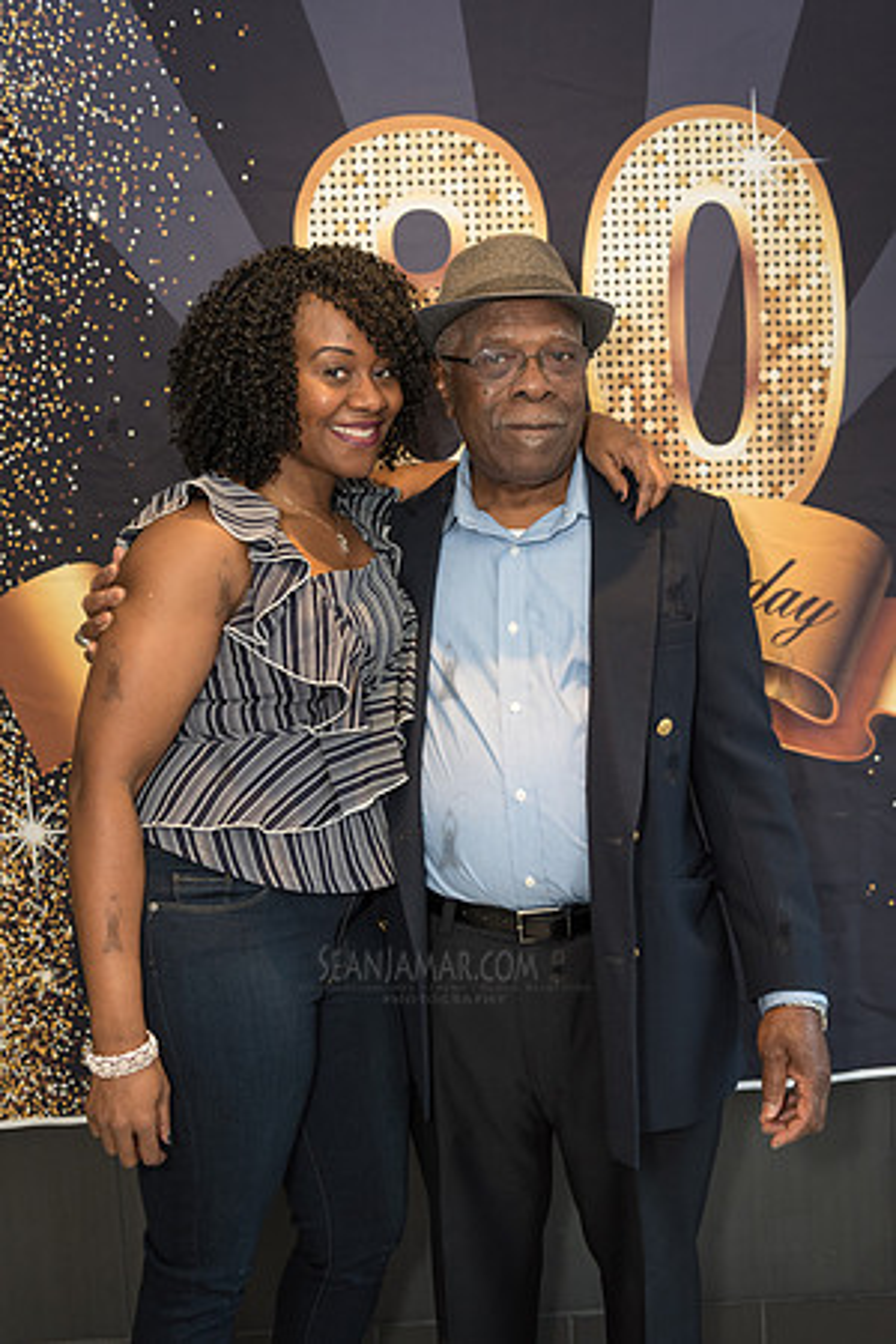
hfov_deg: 35.1
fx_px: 1419
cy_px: 672
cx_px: 448
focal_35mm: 38
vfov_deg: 50.7
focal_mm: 38
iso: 1250
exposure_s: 1/320
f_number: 3.5
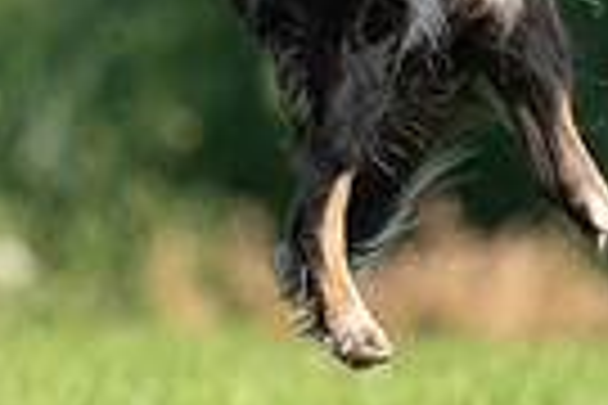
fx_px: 34366
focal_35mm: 2035
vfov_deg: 0.7
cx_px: 428
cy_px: -155
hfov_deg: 1.0
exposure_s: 1/4000
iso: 1600
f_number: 6.3
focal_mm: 474
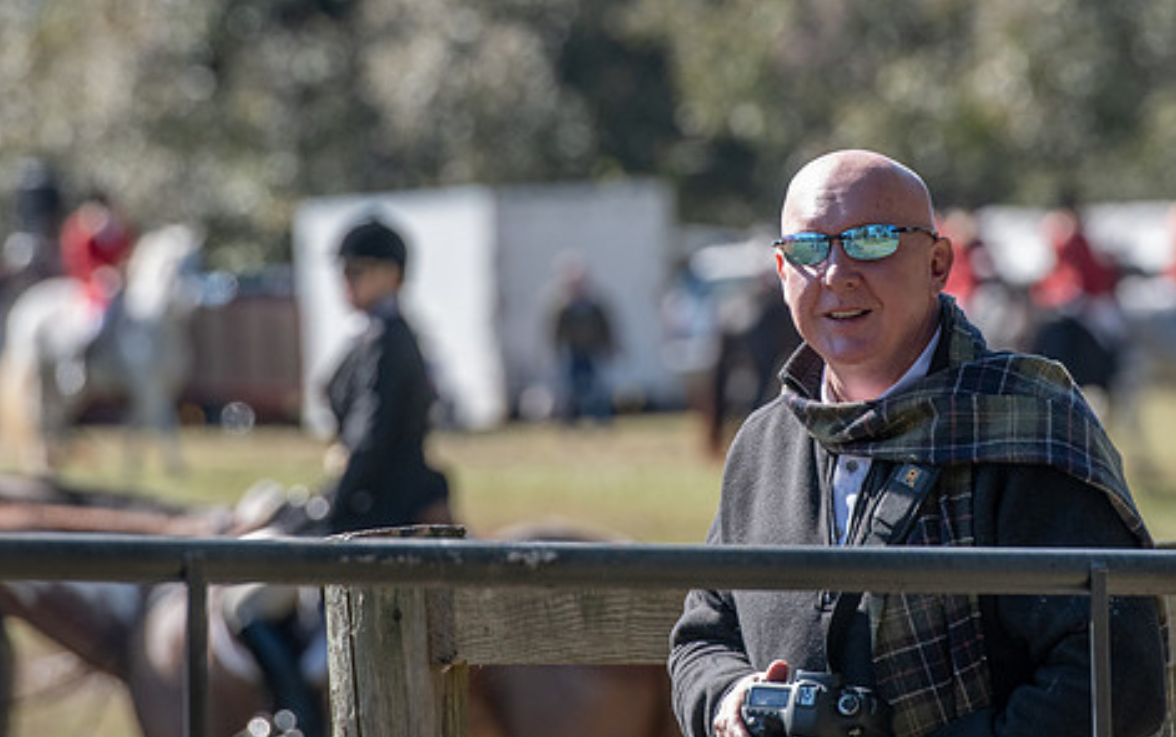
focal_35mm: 386
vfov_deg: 3.4
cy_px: 244
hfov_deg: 5.4
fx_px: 12379
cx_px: 660
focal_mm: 200
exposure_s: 1/500
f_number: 5
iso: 400
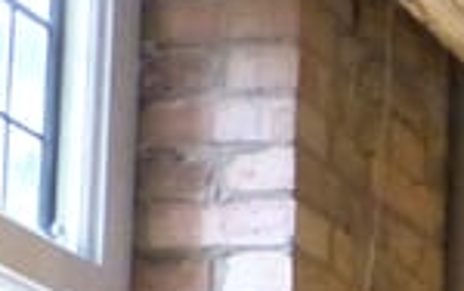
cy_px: 960
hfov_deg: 8.9
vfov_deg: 5.9
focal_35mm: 203
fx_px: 2569
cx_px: 1265
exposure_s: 1/20
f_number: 3.3
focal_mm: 4.3
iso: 400
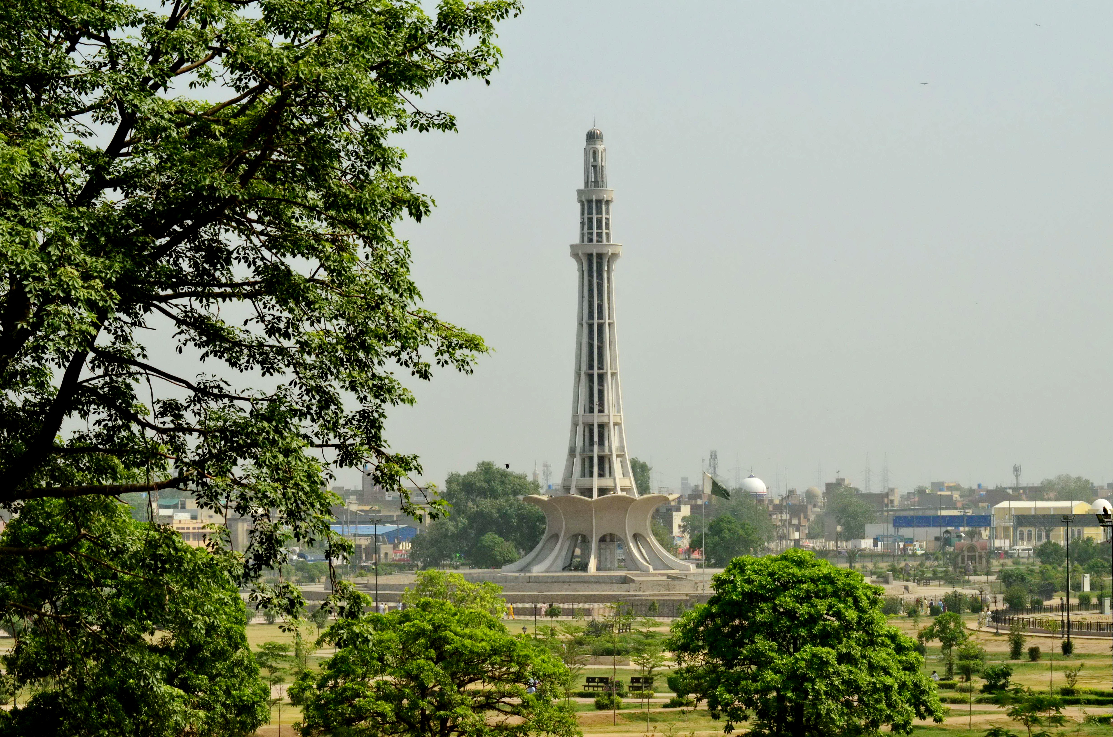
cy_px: 368
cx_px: 556
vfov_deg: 13.0
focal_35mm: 105
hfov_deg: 19.5
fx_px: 3240
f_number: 11
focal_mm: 70
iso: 800
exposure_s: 1/1250
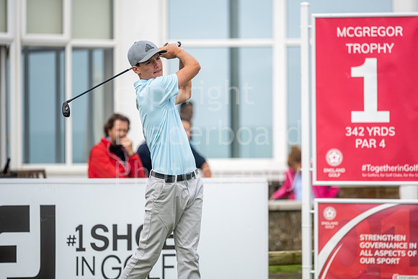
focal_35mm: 300
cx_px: 209
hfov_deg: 6.9
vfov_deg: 4.6
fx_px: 3484
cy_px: 140
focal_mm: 300
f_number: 4
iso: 200
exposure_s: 1/1000
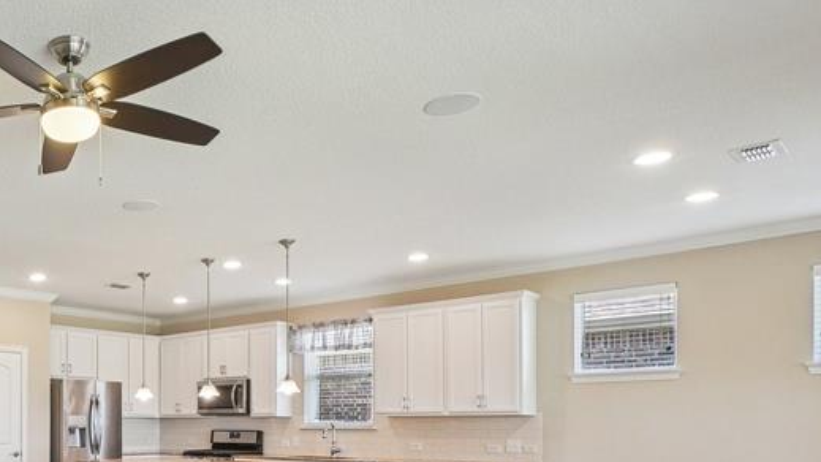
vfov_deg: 34.7
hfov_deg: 54.2
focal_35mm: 31
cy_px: 451
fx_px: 675
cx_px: 74
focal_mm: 10
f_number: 8
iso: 400
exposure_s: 1/25
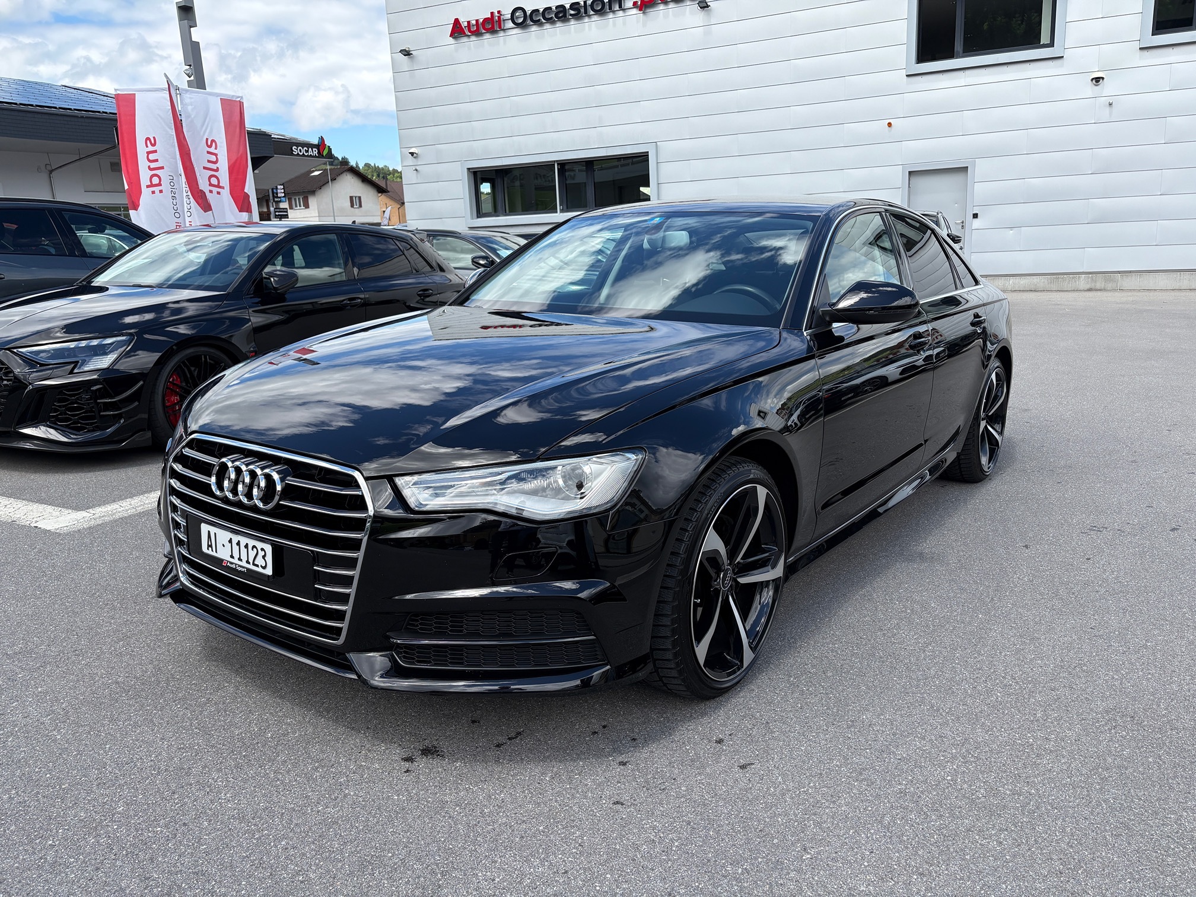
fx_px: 898
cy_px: 448
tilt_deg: -12.5
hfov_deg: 67.3
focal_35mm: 26
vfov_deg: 53.1
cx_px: 598
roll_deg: +3.2
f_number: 1.6
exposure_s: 1/1587
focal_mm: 5.96
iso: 50
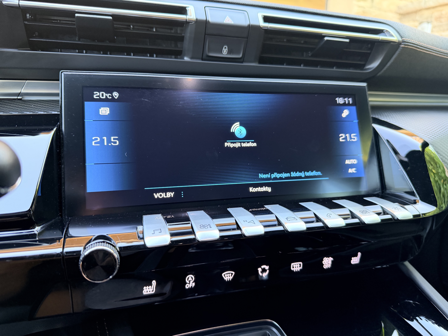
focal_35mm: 24
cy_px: 168
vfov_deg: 56.8
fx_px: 311
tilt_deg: -13.1
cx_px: 224
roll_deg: +0.0
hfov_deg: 71.6
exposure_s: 1/60
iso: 500
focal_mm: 6.76
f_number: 1.78
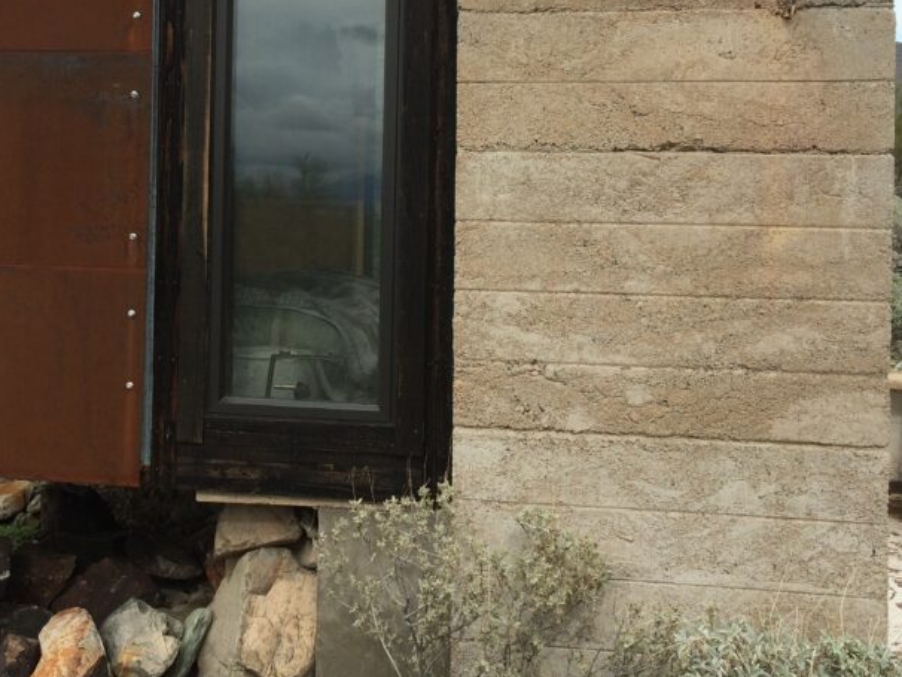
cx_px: 324
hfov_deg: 38.6
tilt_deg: -0.4
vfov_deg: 29.4
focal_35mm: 49
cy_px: 208
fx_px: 1277
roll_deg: +0.5
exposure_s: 1/1140
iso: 32
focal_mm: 4.15
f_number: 2.2
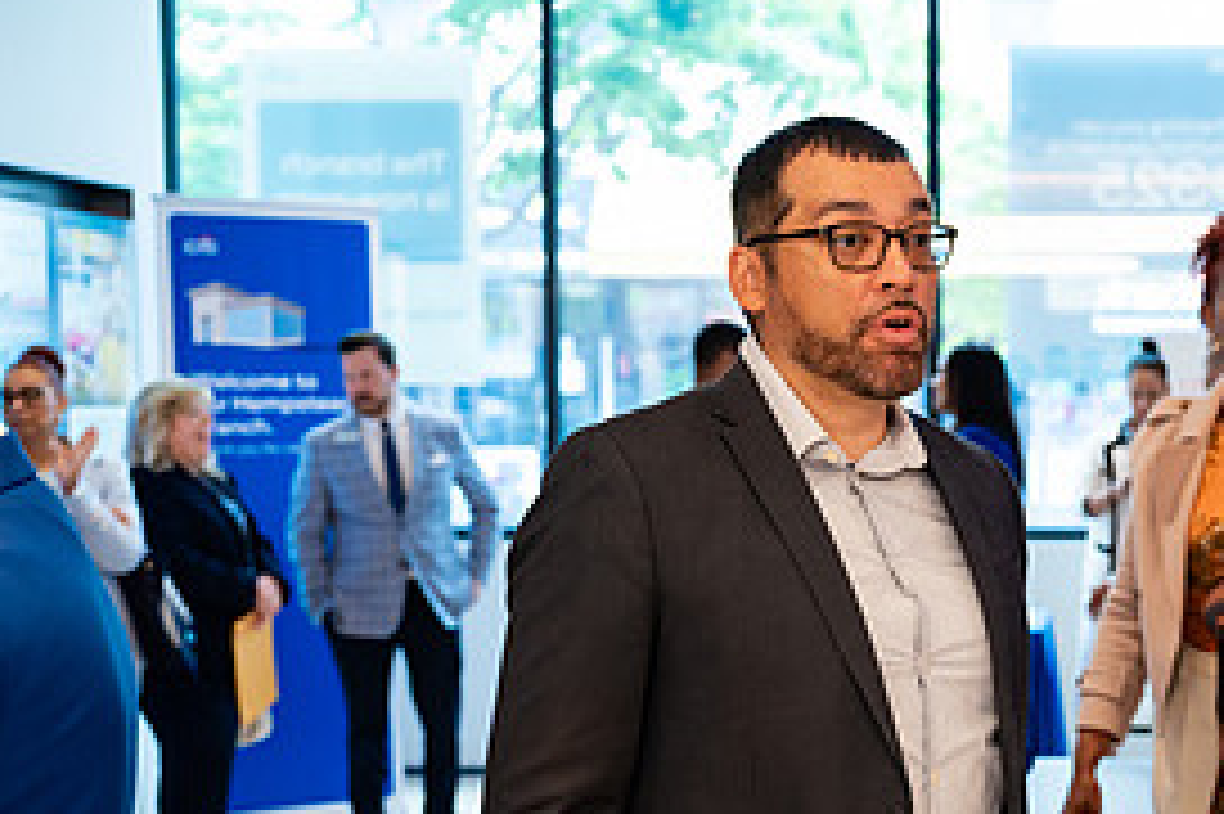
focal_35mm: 75
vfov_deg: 18.0
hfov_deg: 26.5
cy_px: 621
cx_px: 999
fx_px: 2548
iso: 800
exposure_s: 1/200
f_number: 3.2
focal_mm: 35
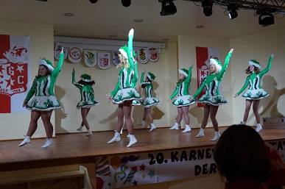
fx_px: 320
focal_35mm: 40
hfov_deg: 48.0
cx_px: 142
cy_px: 94
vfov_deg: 32.9
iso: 1600
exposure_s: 1/160
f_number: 4
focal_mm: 27
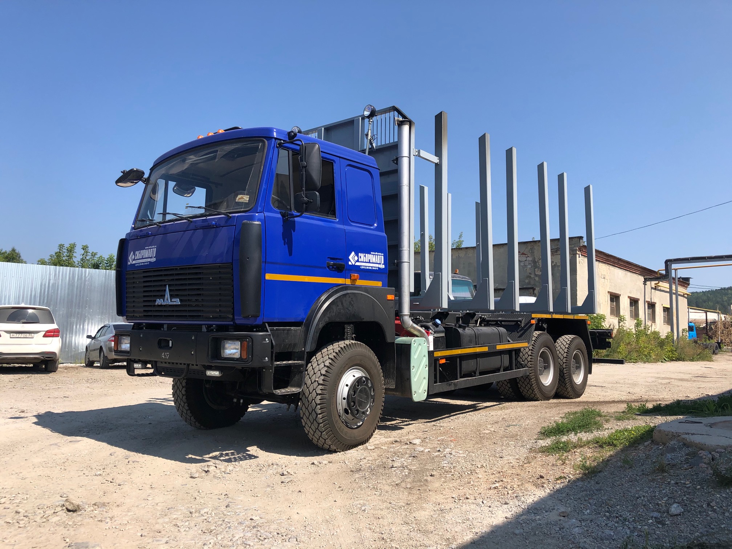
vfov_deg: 49.7
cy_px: 274
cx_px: 366
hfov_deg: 63.4
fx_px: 592
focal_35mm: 28
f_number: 1.8
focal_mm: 3.99
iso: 20
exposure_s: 1/1715
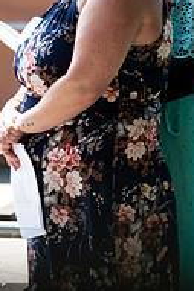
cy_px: -40
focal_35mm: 328
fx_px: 2656
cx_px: -97
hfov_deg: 4.2
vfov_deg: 6.3
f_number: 2.8
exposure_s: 1/640
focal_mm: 82
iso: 100
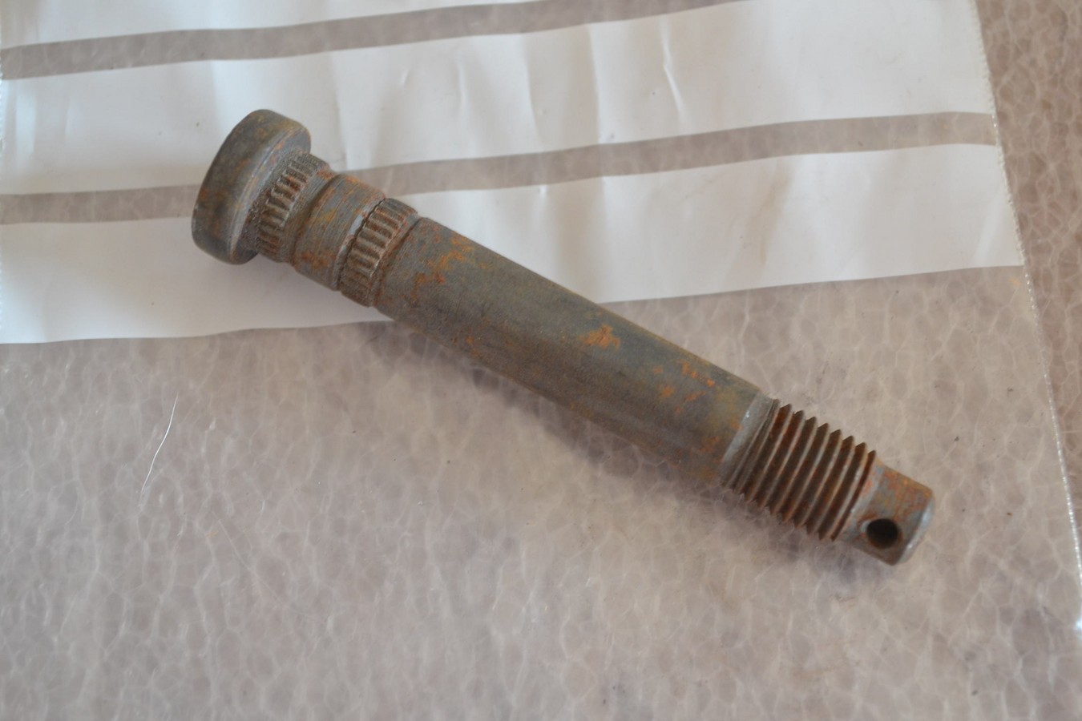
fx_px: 1623
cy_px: 360
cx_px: 541
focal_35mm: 54
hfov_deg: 36.9
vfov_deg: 25.1
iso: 800
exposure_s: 1/15
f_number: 5
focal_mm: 36
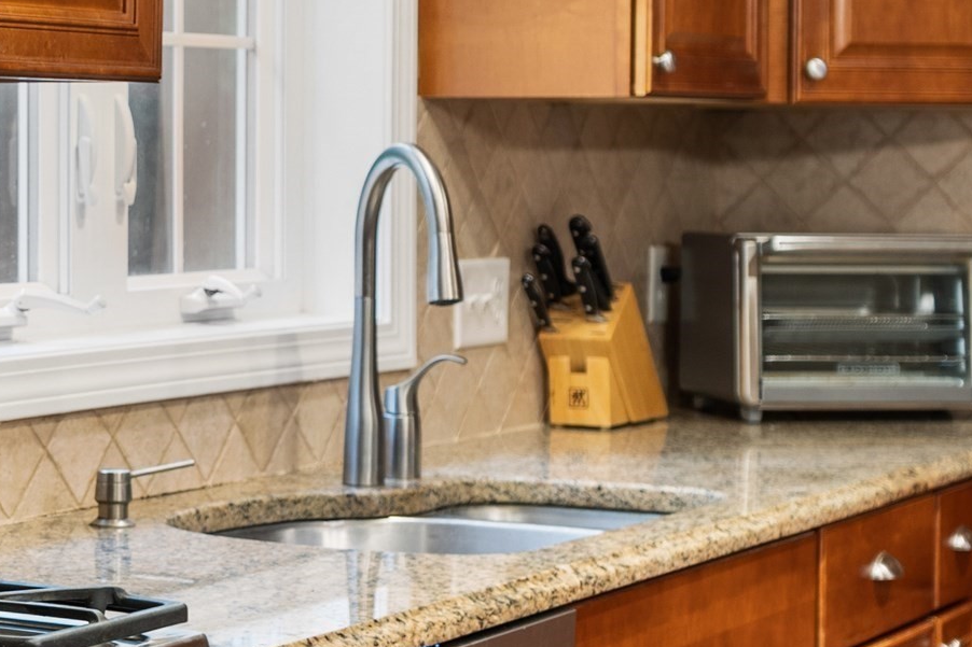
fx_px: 2942
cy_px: 199
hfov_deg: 18.5
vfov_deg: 12.5
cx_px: 106
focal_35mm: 109
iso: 400
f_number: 4
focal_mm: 32
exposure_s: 1/3
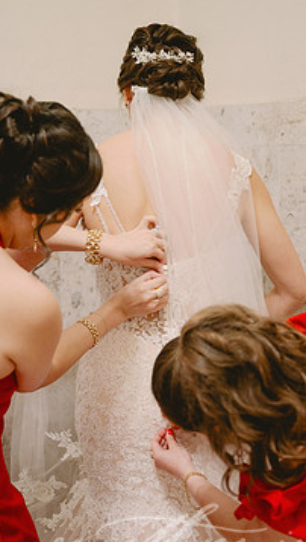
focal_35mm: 67
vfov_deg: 31.4
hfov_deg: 18.0
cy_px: 269
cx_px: 173
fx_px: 964
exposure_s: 1/125
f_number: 2.8
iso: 640
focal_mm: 51
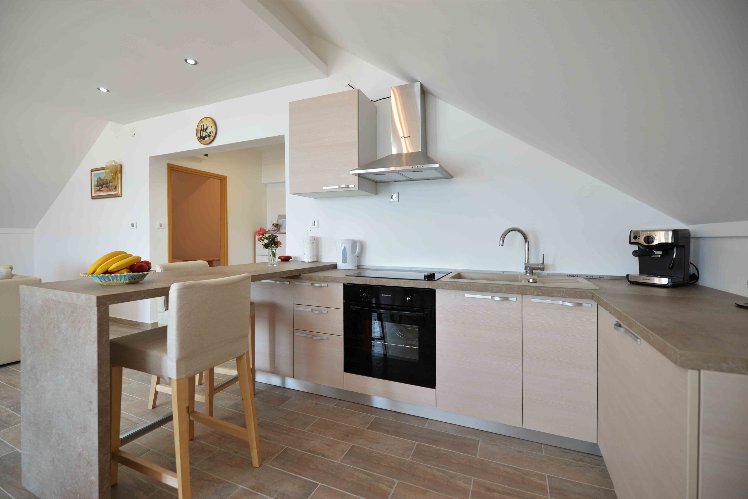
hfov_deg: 100.4
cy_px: 250
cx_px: 374
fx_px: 312
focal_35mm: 15
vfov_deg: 77.4
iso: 400
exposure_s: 1/125
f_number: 3.2
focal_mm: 15
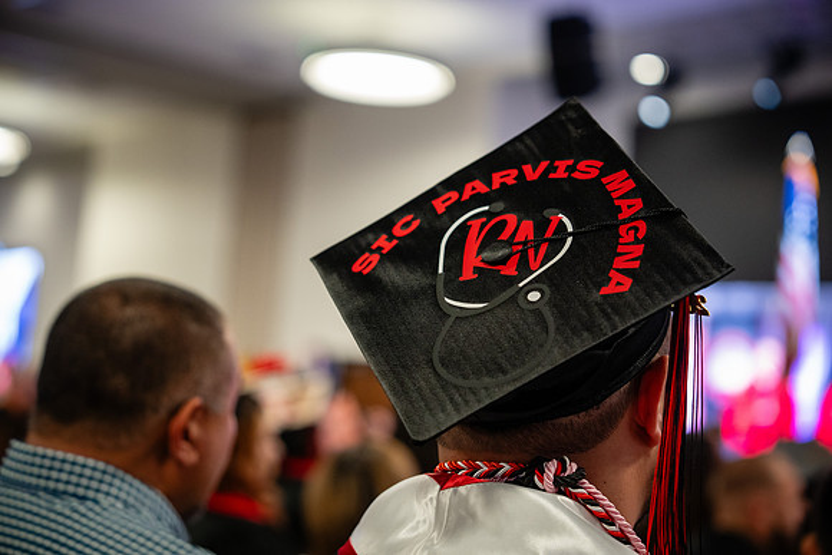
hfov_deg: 28.8
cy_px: 278
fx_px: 1618
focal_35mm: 70
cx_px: 416
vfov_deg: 19.5
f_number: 2.8
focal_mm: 70
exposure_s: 1/160
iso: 2500
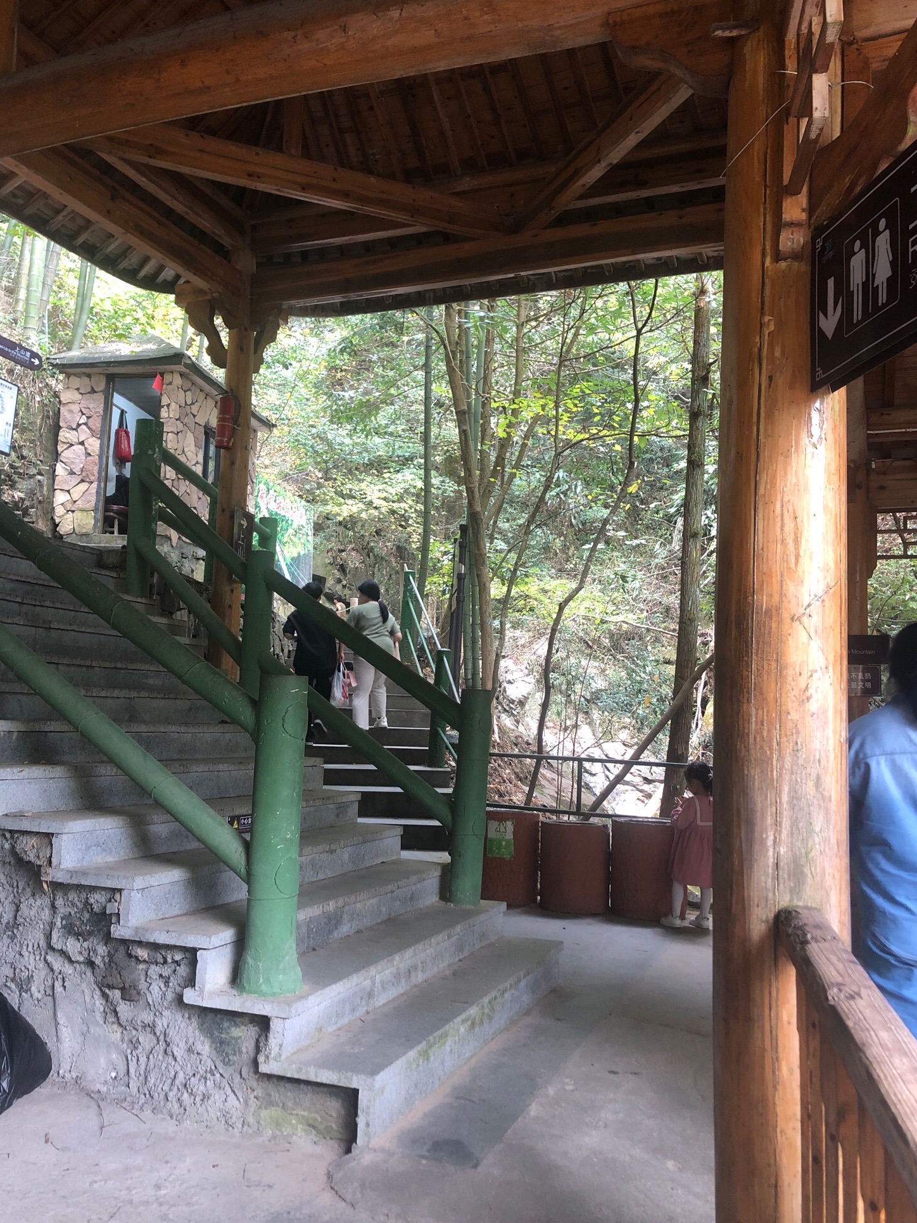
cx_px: 452
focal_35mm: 29
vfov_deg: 61.7
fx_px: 1024
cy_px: 612
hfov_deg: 48.2
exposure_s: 1/15
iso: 40
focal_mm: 3.99
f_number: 1.8
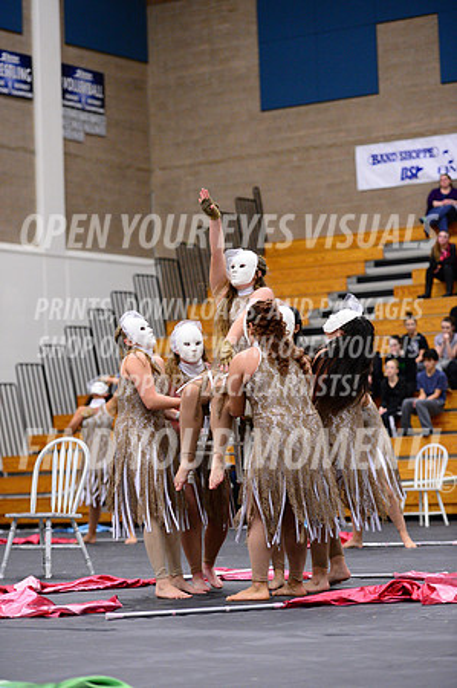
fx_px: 2099
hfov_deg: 12.4
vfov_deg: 18.6
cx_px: 228
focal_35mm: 110
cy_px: 344
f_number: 2.8
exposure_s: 1/320
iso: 6400
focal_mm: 110
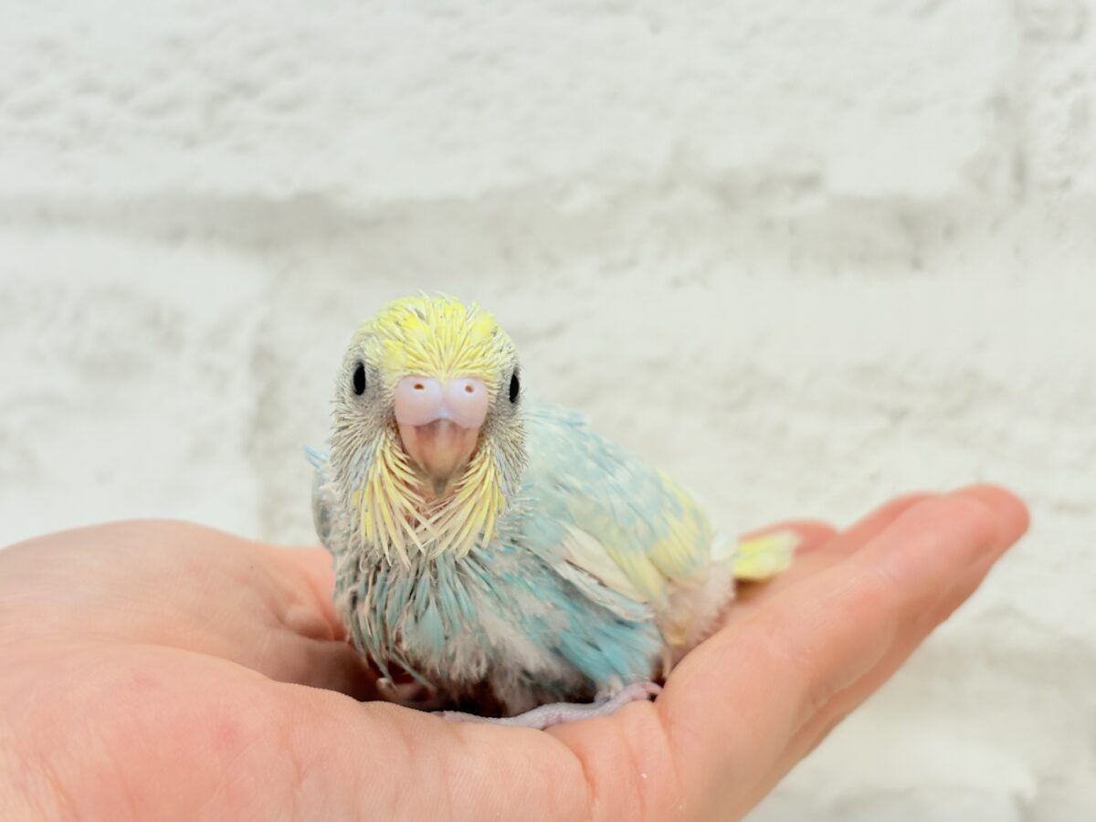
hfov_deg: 36.8
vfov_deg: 28.0
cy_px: 411
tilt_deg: -1.8
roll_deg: -1.7
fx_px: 1646
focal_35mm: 52
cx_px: 548
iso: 64
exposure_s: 1/100
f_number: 1.6
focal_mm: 5.96
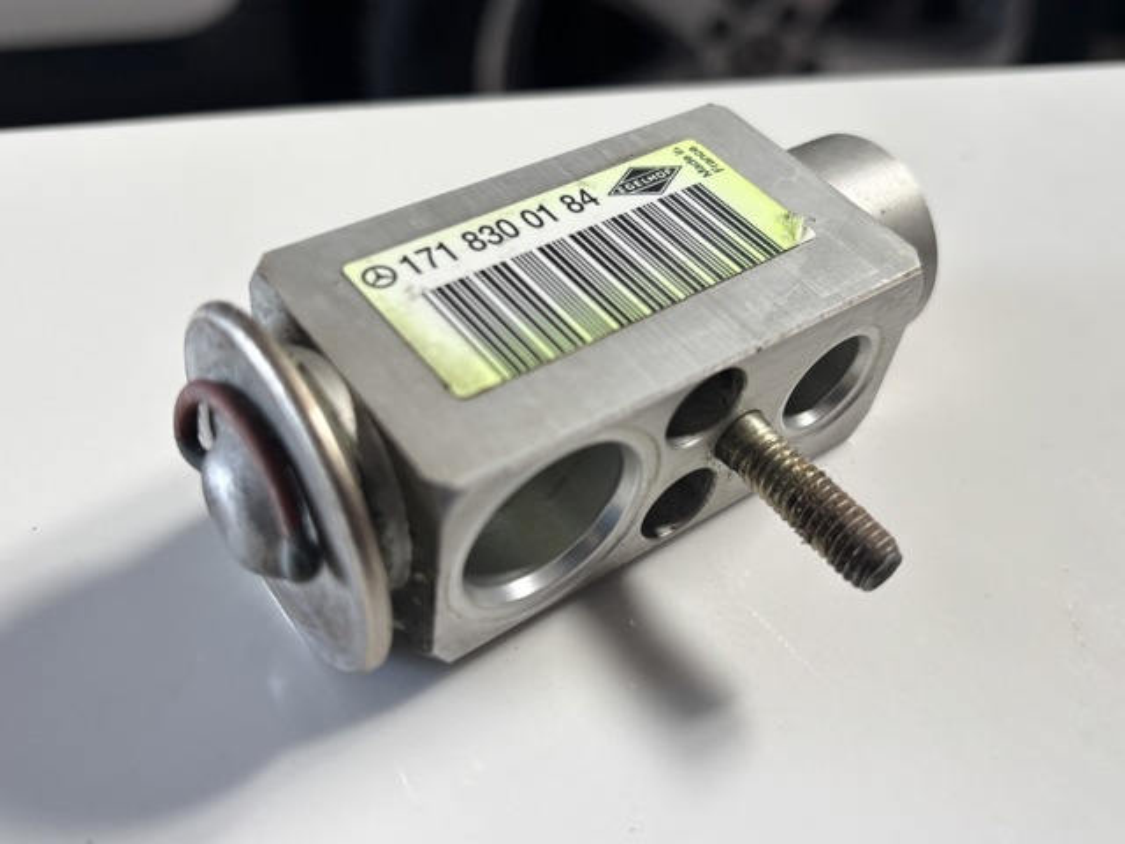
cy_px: 422
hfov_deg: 67.3
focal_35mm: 26
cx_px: 562
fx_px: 845
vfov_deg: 53.1
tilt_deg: -46.2
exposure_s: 1/105
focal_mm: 5.96
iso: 125
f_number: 1.6
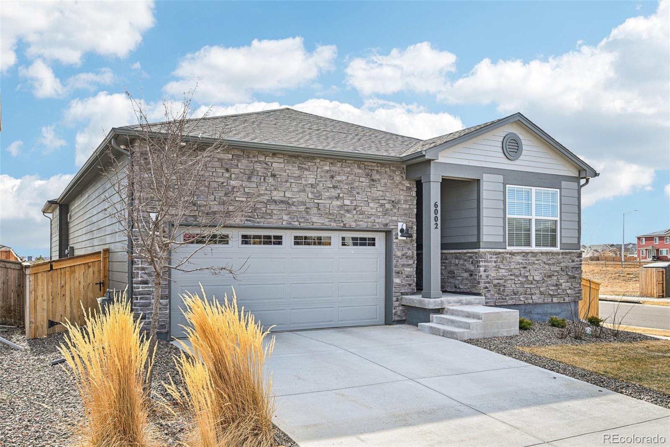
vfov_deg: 43.6
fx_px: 558
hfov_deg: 61.9
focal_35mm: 30
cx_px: 335
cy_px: 224
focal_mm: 30
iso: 72
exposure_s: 1/30
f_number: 11
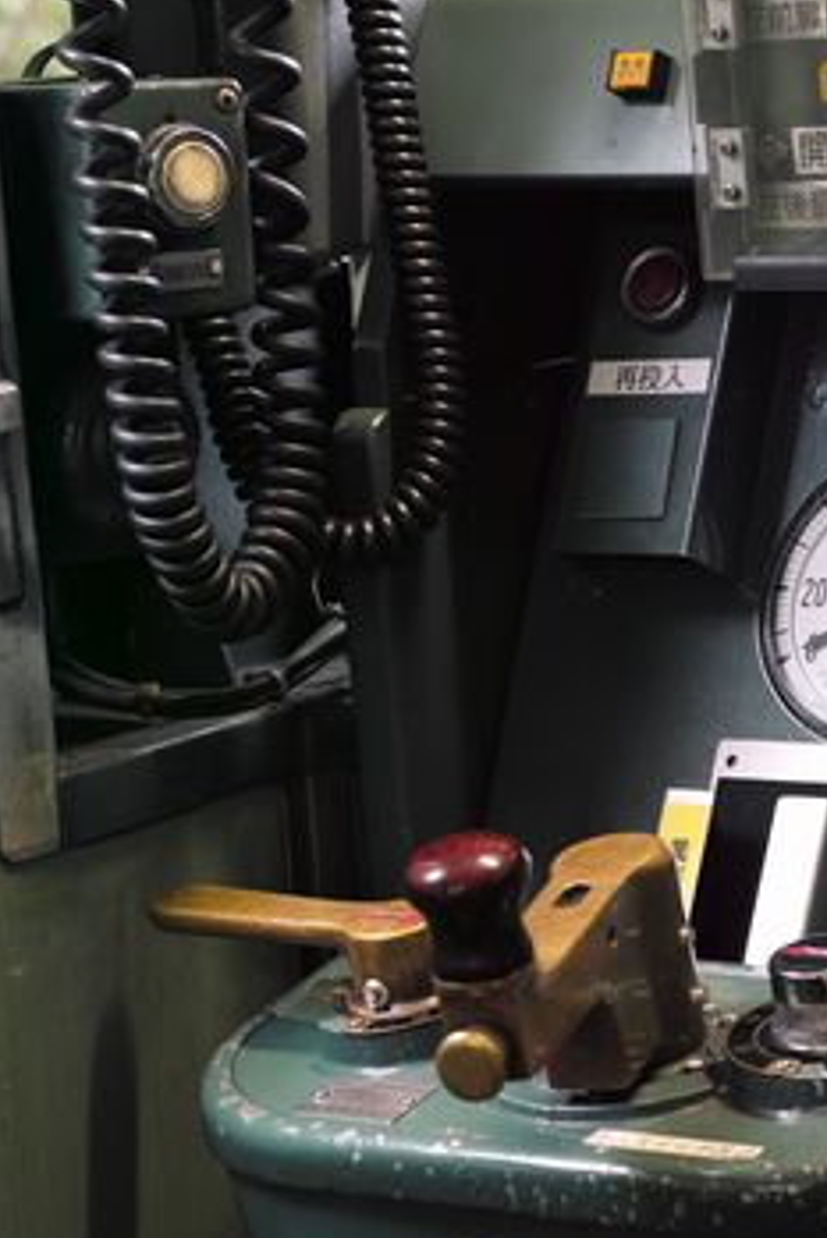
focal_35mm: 129
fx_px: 4440
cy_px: 819
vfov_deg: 15.8
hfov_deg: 10.6
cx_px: 703
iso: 400
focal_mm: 50
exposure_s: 1/10
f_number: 4.5
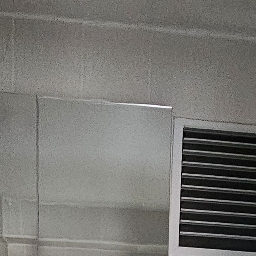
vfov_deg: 17.2
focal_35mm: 71
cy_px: 523
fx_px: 594
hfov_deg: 24.1
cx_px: 192
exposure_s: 1/25
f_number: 2.2
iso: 800
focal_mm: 2.2
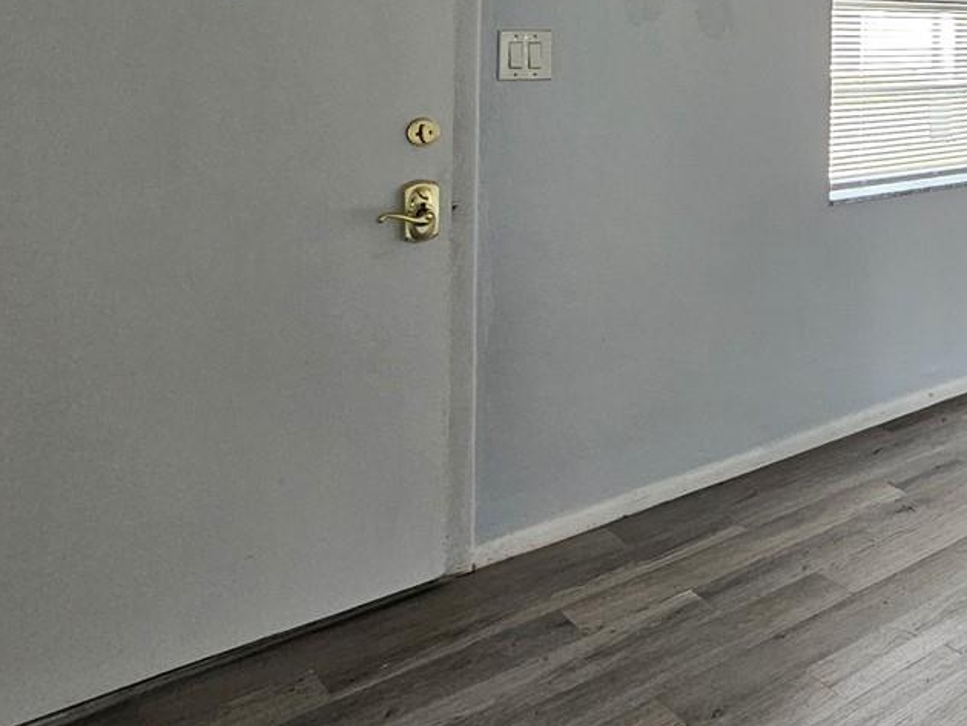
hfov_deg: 42.1
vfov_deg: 38.7
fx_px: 922
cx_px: 1091
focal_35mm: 33
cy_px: 20
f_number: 2.2
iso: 200
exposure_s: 1/60
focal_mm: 2.2
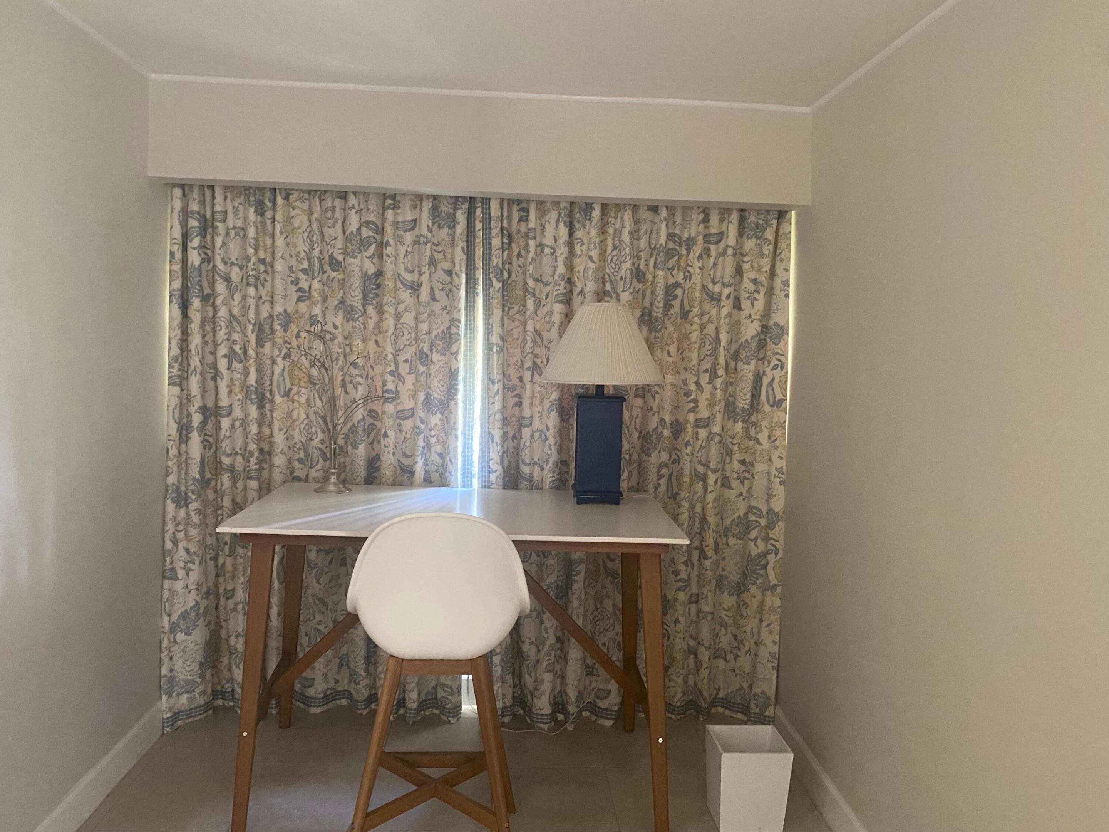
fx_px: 833
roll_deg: -2.8
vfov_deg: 53.1
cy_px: 416
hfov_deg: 67.3
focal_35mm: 26
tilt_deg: -7.3
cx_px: 554
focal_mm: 4.25
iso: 500
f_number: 1.8
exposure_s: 1/30
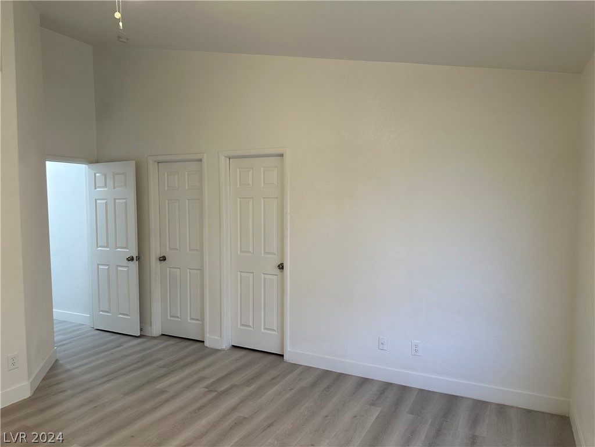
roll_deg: +0.4
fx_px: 413
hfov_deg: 71.6
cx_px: 298
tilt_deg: -3.1
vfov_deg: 56.8
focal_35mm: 24
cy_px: 224
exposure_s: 1/120
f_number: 1.78
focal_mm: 6.86
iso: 125
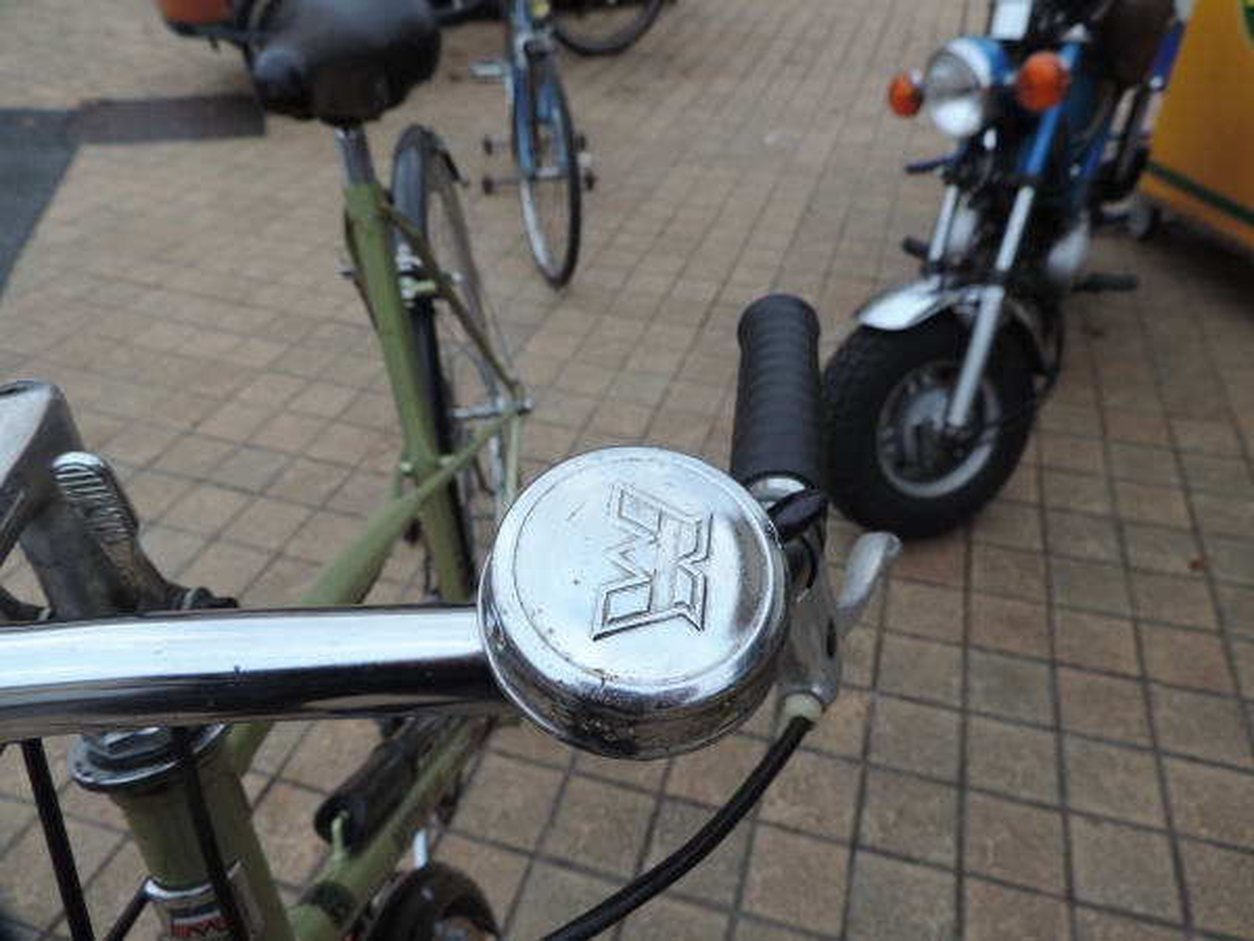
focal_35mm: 24
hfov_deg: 71.6
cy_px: 470
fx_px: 869
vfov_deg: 56.8
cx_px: 627
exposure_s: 1/60
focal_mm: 4.3
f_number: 3
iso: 80
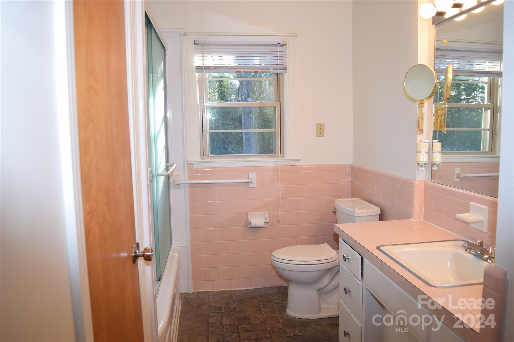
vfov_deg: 47.9
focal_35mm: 27
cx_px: 257
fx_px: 385
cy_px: 171
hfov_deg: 67.4
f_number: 4.5
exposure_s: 1/80
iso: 400
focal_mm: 18
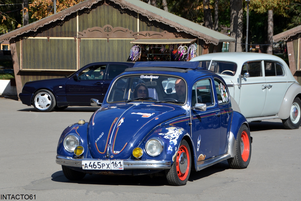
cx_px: 150
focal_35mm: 112
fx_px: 940
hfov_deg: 18.2
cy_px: 100
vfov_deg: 12.2
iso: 400
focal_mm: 75
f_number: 6.3
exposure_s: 1/1600
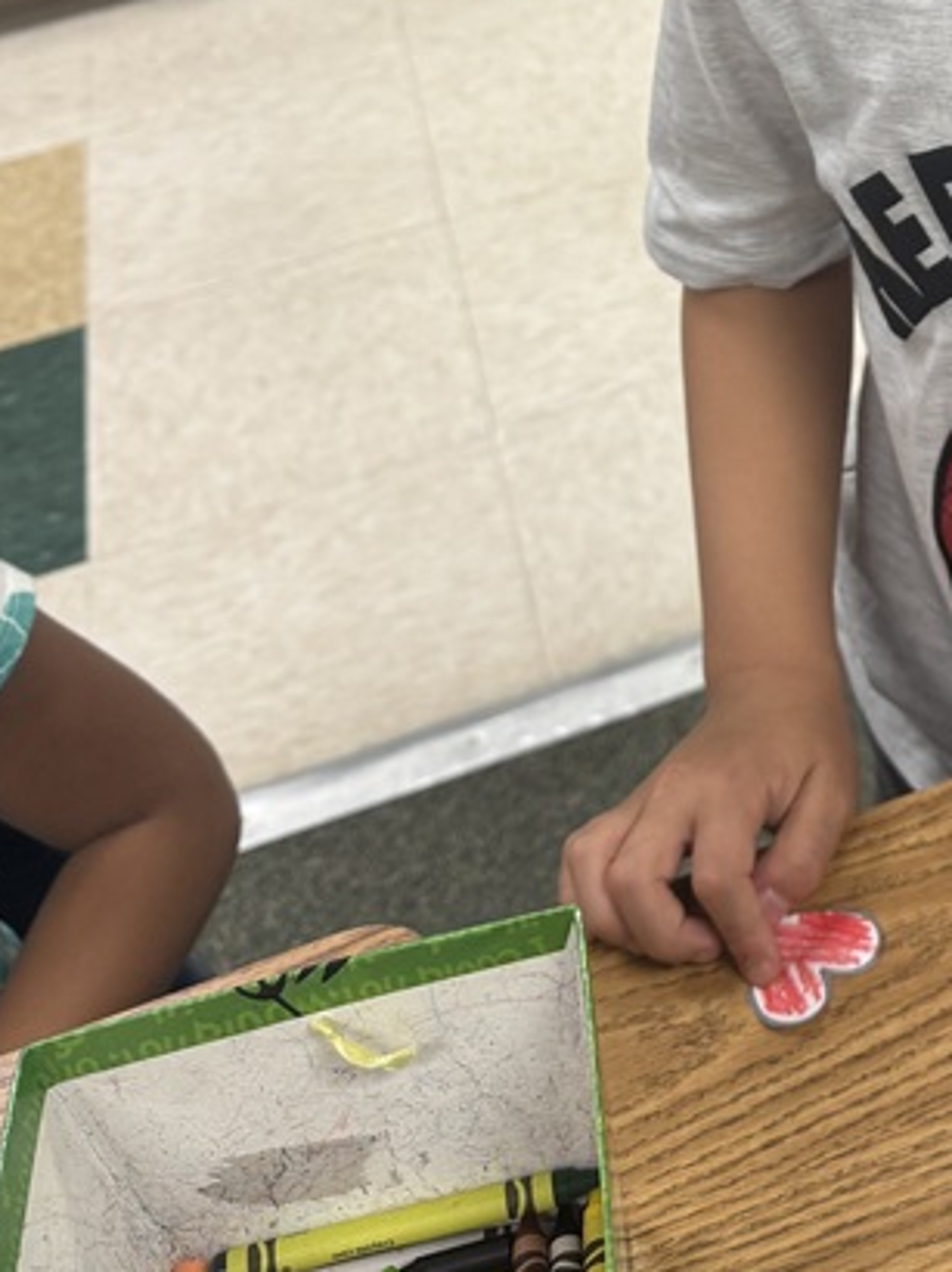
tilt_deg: -30.8
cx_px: 1076
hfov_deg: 22.8
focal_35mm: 60
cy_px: 6
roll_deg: +7.9
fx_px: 2202
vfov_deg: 30.0
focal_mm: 6.76
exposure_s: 1/120
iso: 160
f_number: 1.78
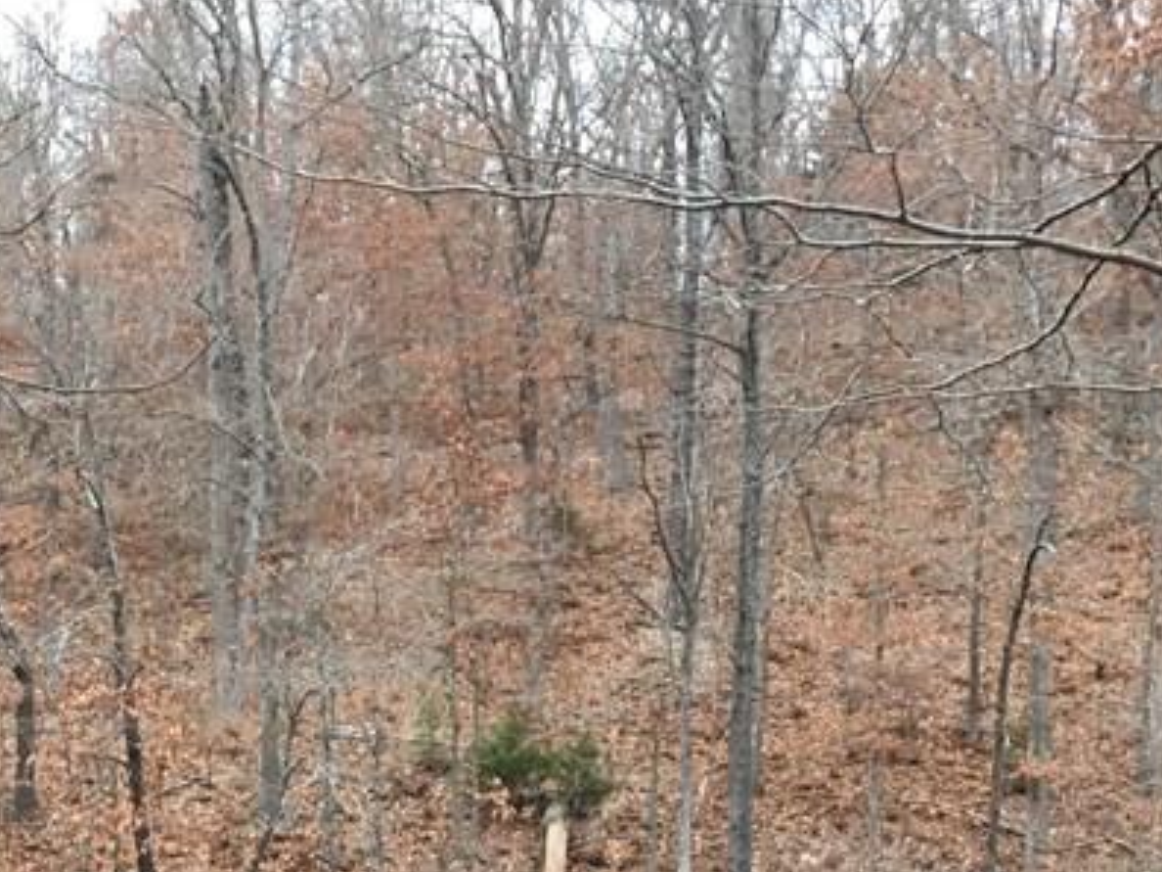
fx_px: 2518
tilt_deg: -5.9
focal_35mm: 75
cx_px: 211
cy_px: 1069
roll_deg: -1.5
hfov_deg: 25.5
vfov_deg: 18.5
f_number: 2.2
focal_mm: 4.15
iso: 80
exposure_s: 1/30
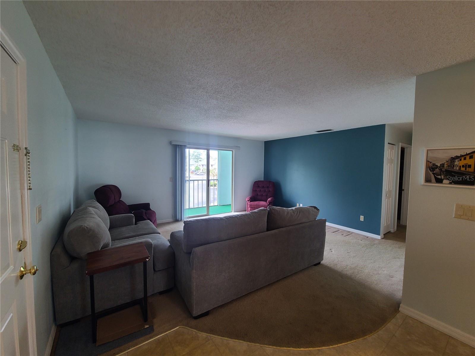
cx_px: 238
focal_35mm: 13
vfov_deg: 89.9
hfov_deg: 106.2
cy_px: 178
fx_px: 178
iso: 160
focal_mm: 2.2
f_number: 2.2
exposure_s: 1/60
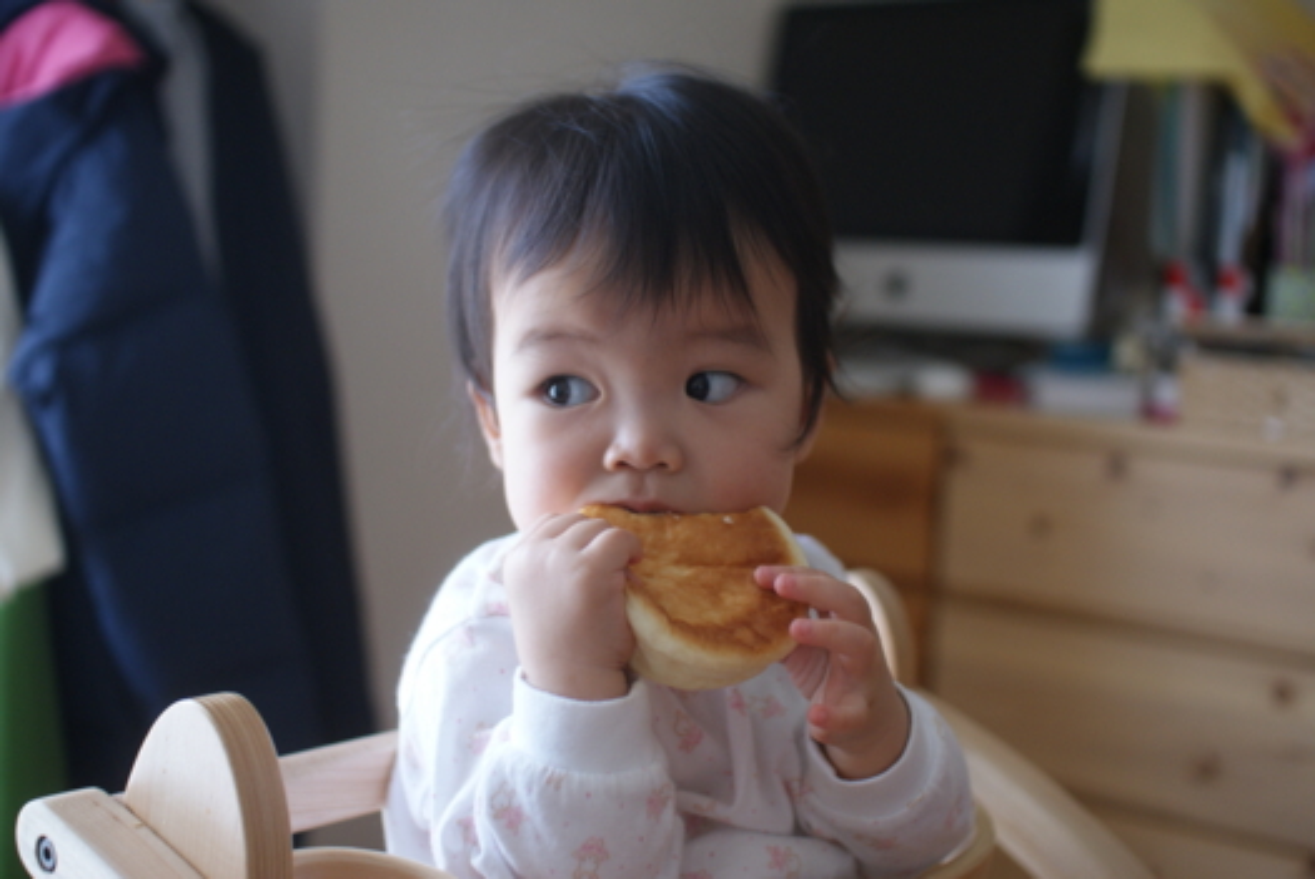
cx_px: 658
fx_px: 1645
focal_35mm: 45
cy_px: 440
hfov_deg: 43.6
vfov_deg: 29.9
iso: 400
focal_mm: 30
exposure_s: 1/60
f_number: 2
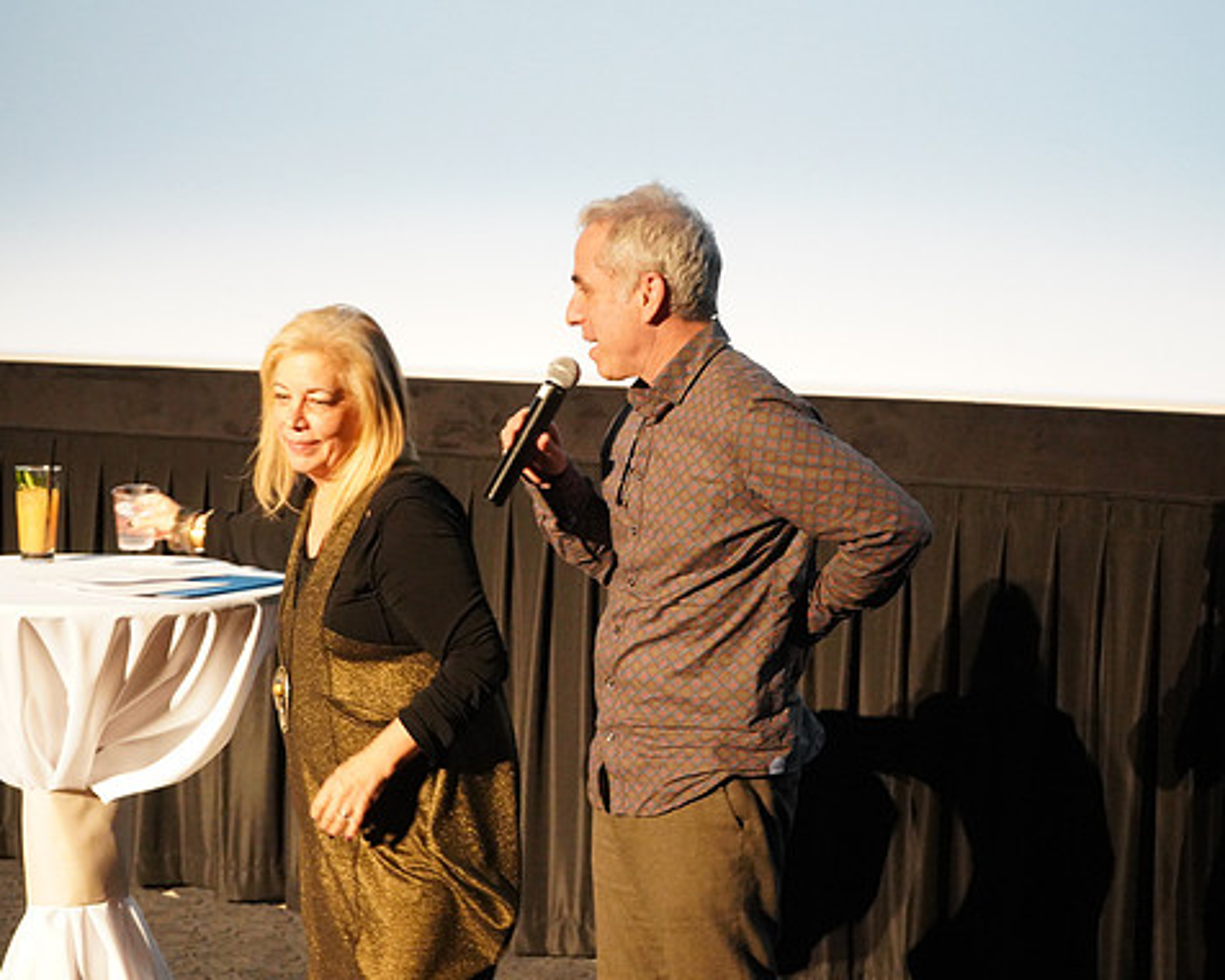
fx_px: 2901
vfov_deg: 19.2
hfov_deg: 23.8
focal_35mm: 80
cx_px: 700
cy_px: 490
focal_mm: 70
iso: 12800
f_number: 5.6
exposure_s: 1/80
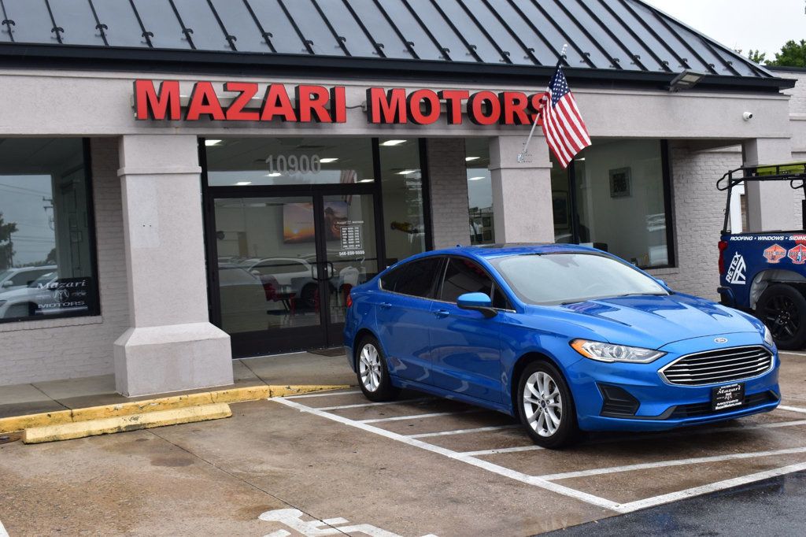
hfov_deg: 45.0
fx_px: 974
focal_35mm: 44
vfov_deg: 30.8
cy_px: 268
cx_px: 403
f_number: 9
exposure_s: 1/160
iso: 400
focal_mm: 29
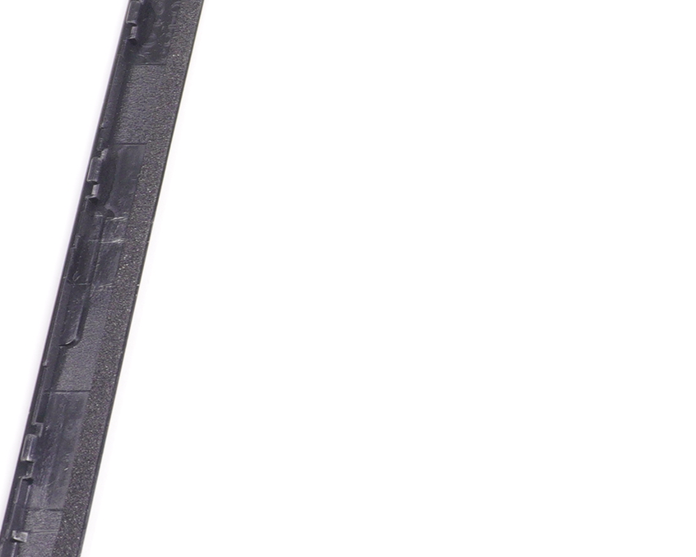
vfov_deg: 15.4
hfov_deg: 17.2
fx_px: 2060
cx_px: 1065
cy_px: 257
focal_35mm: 100
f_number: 5.6
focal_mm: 20
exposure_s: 1/100
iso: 500
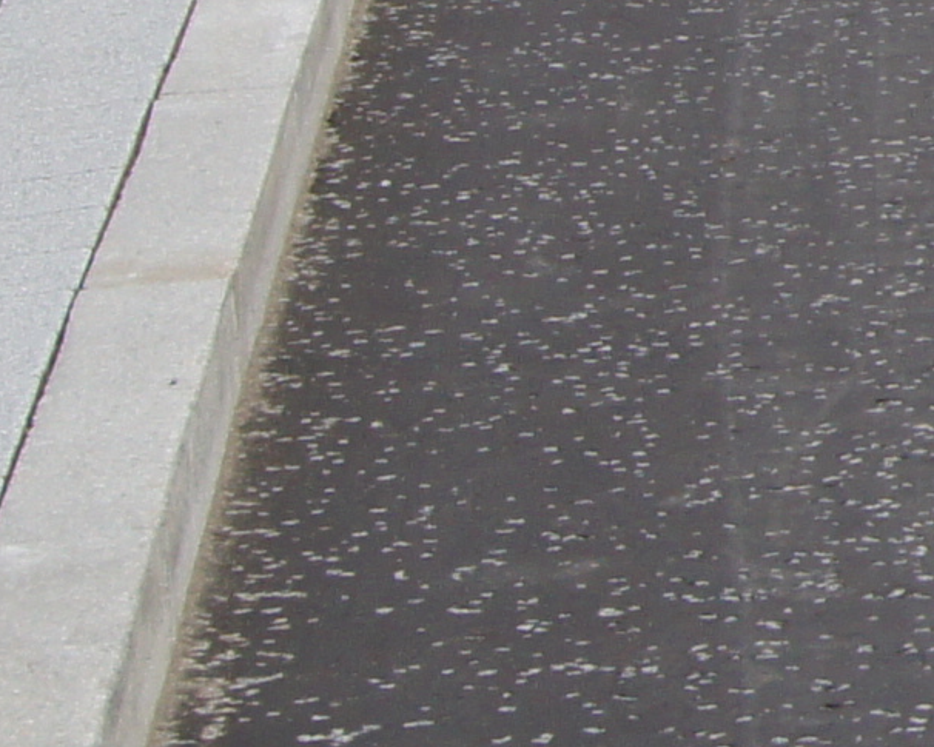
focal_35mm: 256
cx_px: 3215
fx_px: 7078
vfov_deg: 5.9
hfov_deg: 6.6
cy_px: -571
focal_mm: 24
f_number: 11
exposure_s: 1/320
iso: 200
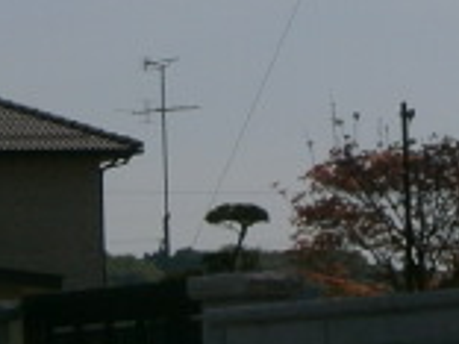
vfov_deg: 4.7
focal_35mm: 311
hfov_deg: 6.3
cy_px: -268
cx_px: 580
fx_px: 4124
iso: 125
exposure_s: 1/250
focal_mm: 13.4
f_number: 18
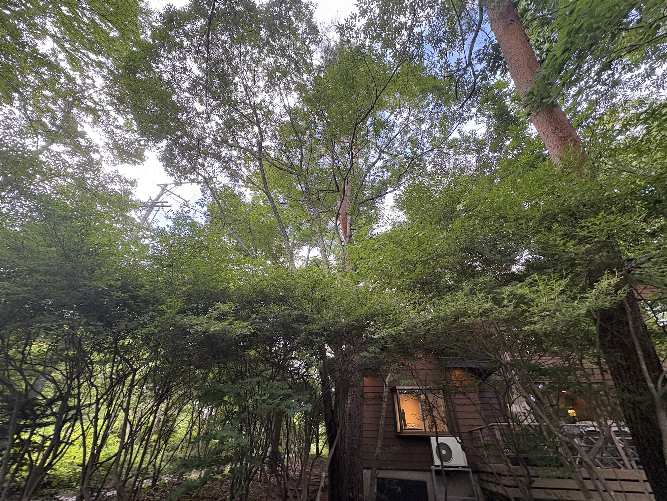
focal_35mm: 14
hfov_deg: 102.1
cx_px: 334
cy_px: 250
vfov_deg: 85.7
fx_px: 270
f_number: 2.2
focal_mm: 2.22
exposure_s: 1/99
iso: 125
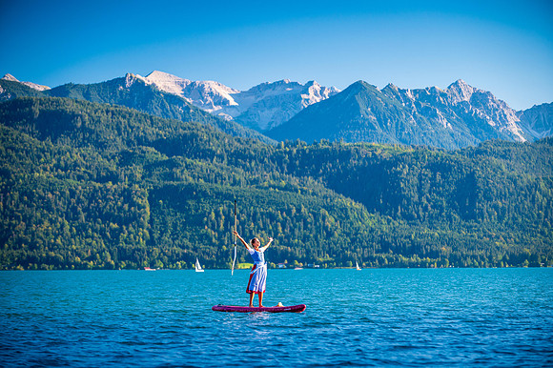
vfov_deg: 11.0
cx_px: 276
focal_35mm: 125
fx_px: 1919
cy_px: 184
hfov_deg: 16.4
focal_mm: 125
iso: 125
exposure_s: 1/320
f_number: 4.5
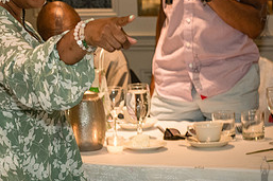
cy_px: 34
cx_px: 26
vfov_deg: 7.8
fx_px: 1326
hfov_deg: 11.7
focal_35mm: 175
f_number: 3.5
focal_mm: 70
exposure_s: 1/200
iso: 1600
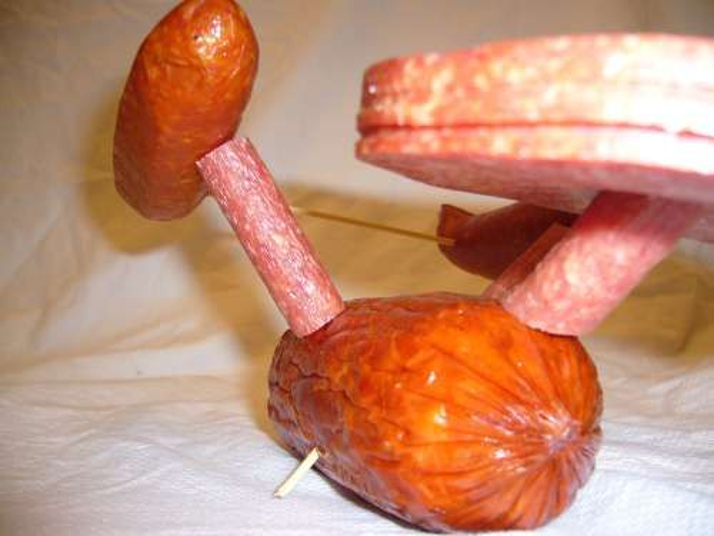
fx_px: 722
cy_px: 268
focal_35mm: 35
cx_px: 357
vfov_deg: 40.7
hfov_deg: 52.6
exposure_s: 1/60
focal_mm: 5.8
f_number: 2.8
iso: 100
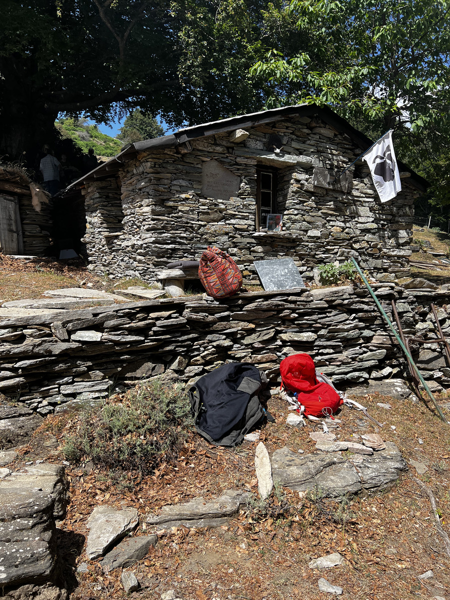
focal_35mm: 26
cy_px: 300
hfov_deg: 53.1
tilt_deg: -4.7
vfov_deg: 67.3
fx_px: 451
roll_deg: +0.4
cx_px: 225
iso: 50
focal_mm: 5.7
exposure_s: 1/2841
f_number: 1.5
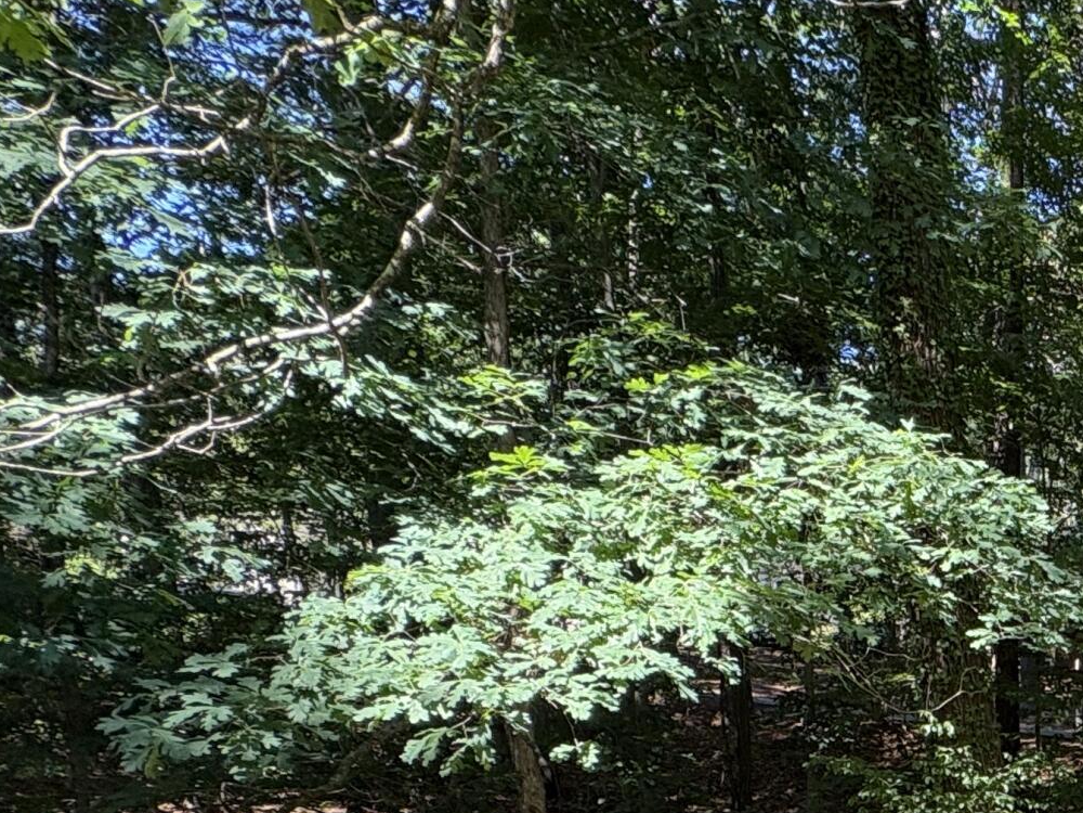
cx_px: 1395
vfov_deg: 28.2
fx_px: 1314
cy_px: 1060
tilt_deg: -10.5
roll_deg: -3.0
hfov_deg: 33.4
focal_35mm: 42
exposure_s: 1/154
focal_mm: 2.22
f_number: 2.2
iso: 64
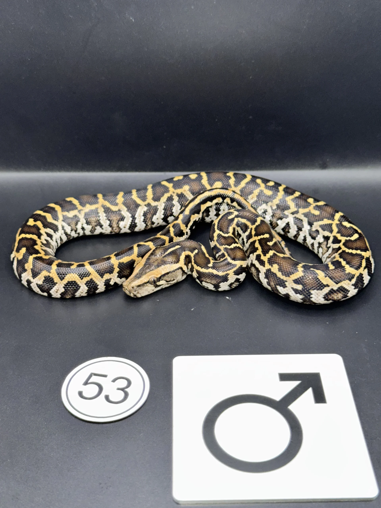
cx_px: 190
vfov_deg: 39.7
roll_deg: -0.5
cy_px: 254
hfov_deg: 30.3
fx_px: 704
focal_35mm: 48
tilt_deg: -36.9
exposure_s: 1/157
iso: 100
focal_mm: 6.76
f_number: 1.78
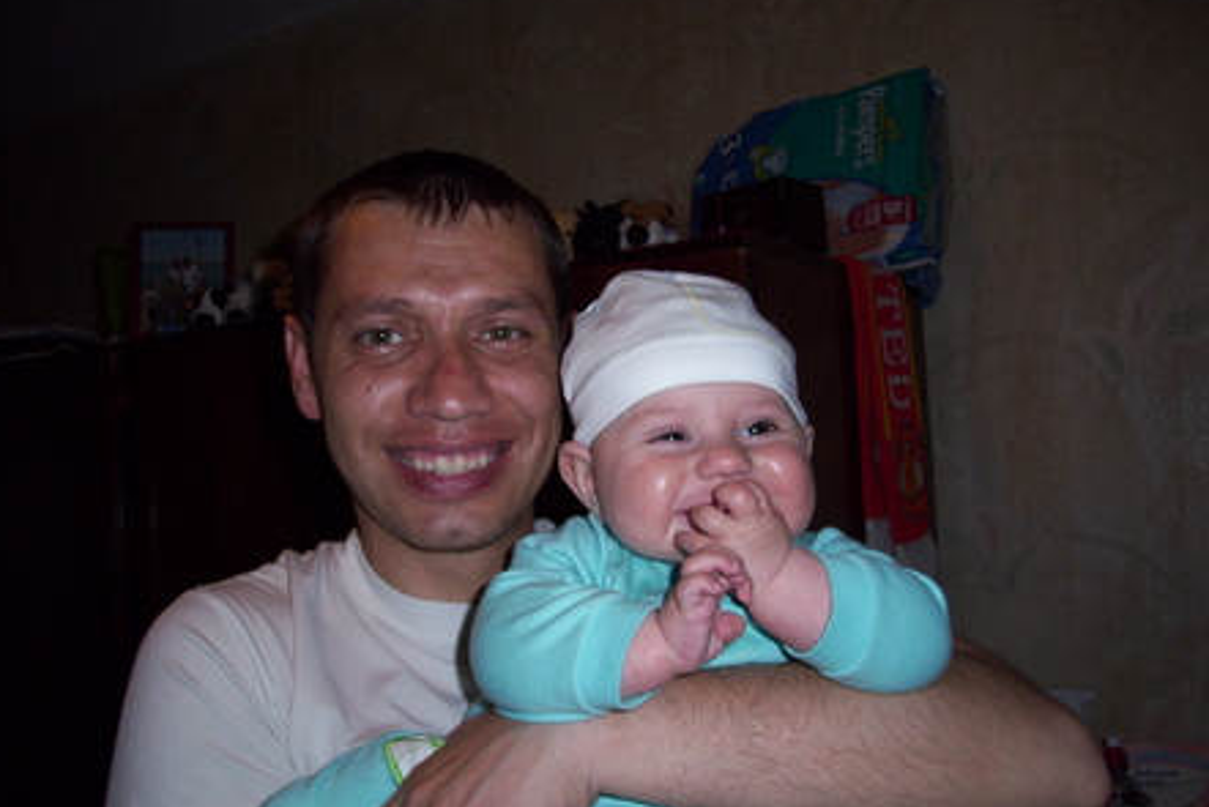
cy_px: 421
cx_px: 602
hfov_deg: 53.1
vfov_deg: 36.9
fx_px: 1209
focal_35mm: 36
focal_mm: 5.7
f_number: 2.9
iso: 80
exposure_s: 1/40
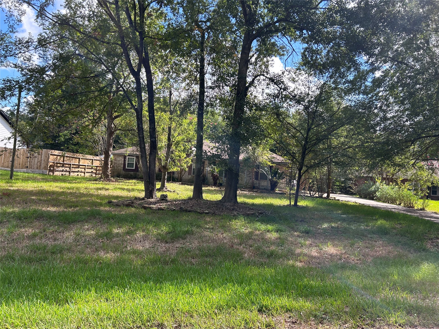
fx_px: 330
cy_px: 164
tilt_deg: +2.6
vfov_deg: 53.1
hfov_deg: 67.3
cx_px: 220
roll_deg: -4.7
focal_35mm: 26
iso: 50
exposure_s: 1/887
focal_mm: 5.7
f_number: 1.5
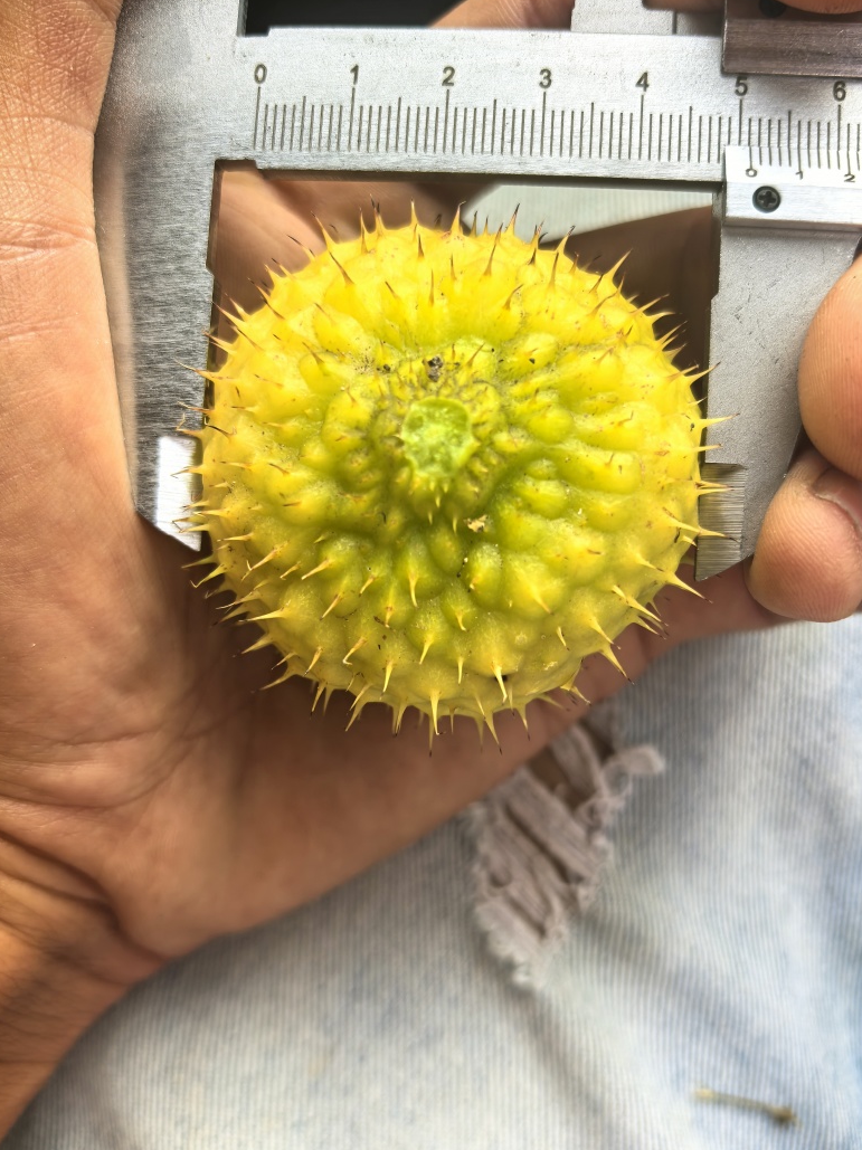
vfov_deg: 63.5
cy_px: 586
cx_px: 434
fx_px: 930
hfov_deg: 49.7
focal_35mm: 28
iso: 50
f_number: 2
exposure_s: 1/214
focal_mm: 6.98
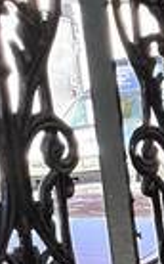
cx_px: 721
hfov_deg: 7.2
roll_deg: +1.3
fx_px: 774
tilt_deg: -9.1
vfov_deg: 17.9
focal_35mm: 108
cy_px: 356
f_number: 1.8
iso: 64
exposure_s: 1/99
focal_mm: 1.57
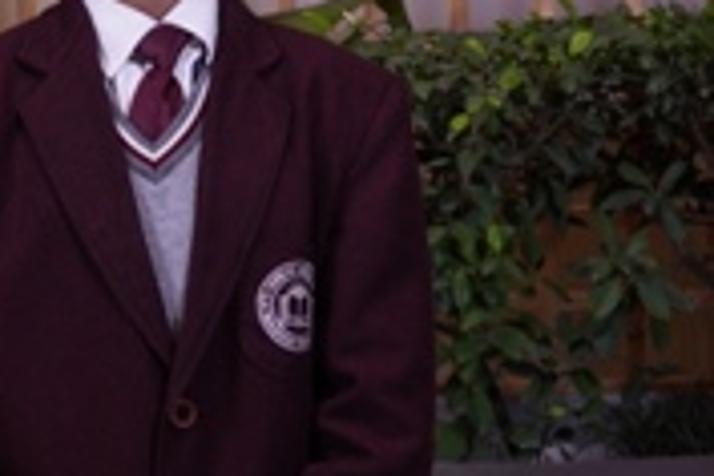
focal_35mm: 109
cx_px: 165
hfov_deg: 18.6
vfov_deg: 12.5
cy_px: 159
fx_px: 2162
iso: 400
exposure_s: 1/125
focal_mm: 29
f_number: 5
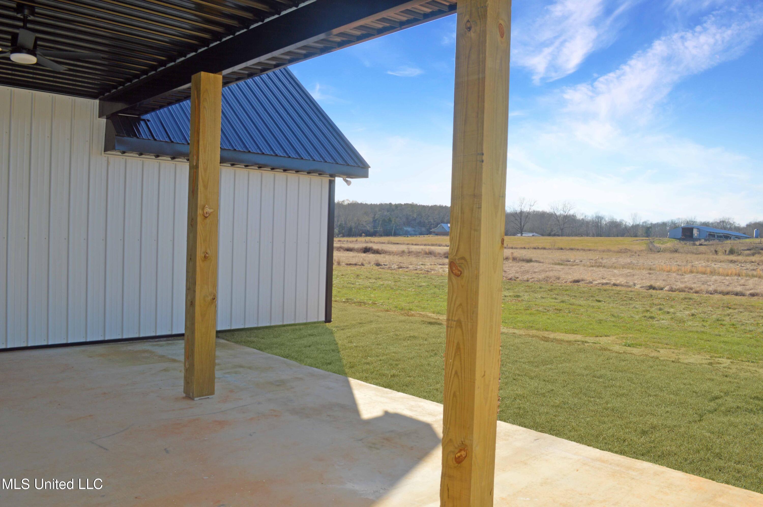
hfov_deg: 67.4
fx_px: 572
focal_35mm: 27
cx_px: 382
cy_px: 254
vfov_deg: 47.8
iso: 100
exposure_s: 1/200
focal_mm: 18
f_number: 9
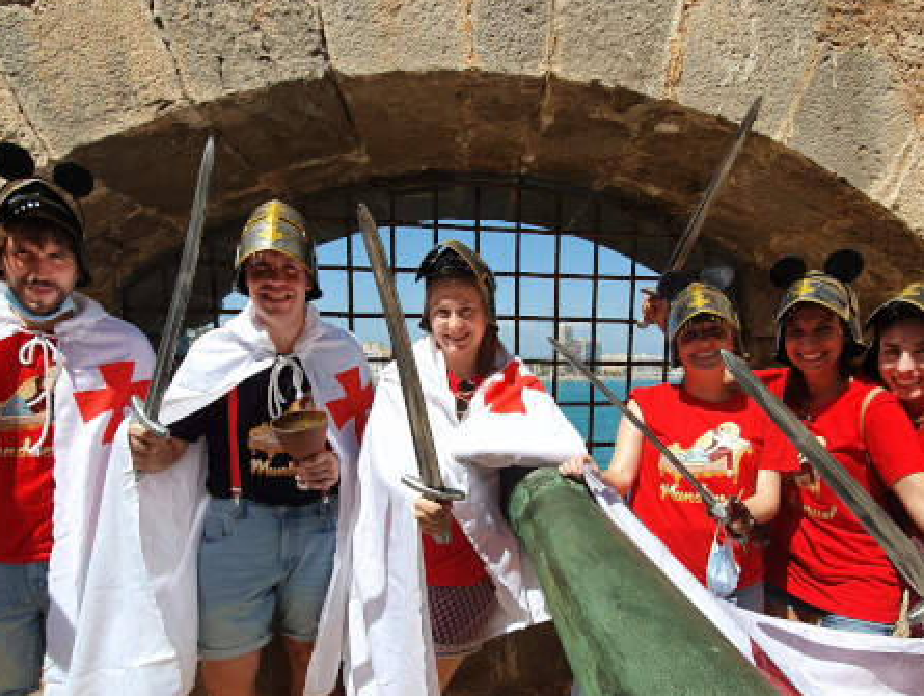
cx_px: 449
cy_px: 462
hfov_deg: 84.6
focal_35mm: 19
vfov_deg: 67.0
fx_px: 508
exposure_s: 1/1002
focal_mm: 1.8
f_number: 2.2
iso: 50
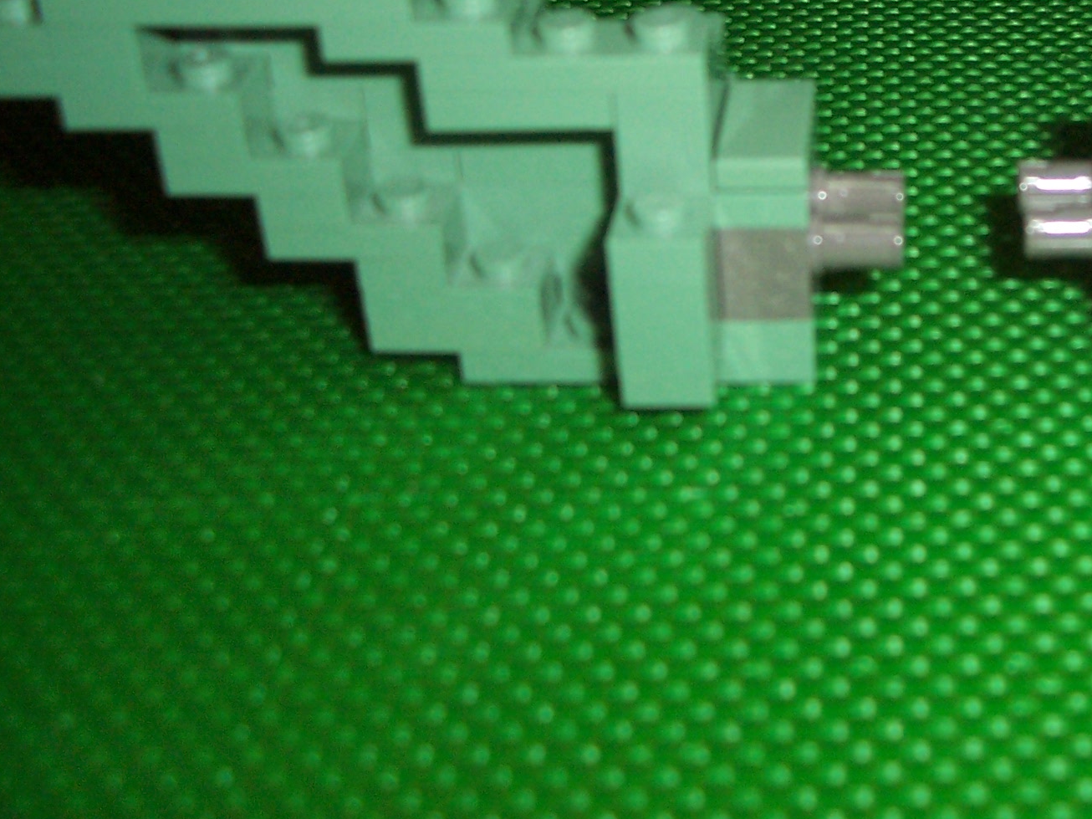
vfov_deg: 24.0
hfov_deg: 31.3
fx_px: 1892
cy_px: 160
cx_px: 890
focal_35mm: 60
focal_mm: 5.6
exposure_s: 1/60
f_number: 2.7
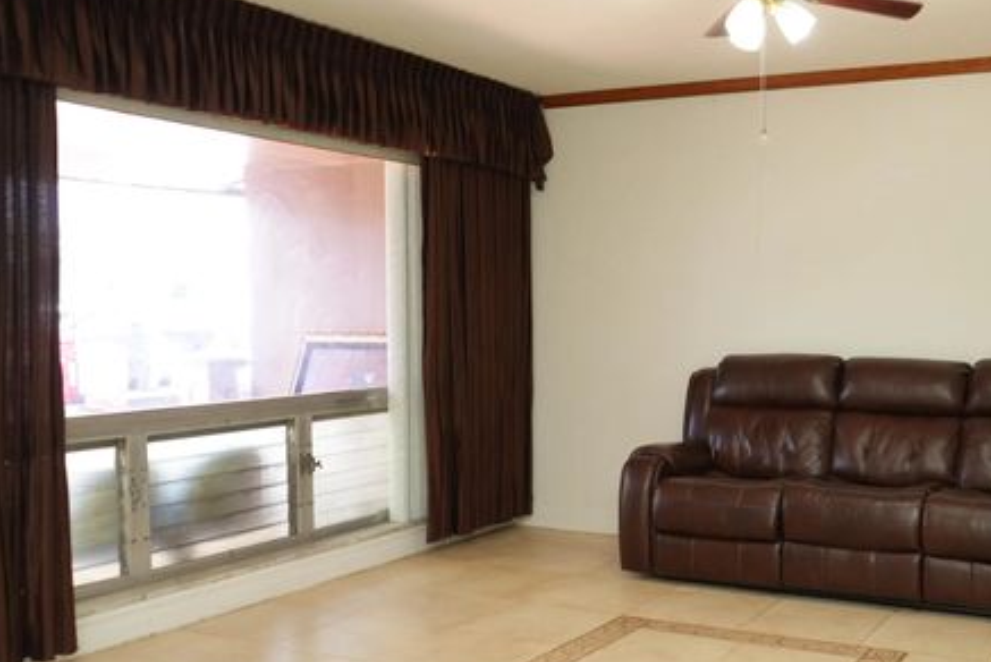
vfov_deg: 32.5
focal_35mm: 41
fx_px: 1129
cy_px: 411
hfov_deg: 46.8
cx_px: 640
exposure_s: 1/160
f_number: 4
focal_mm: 28
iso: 1250
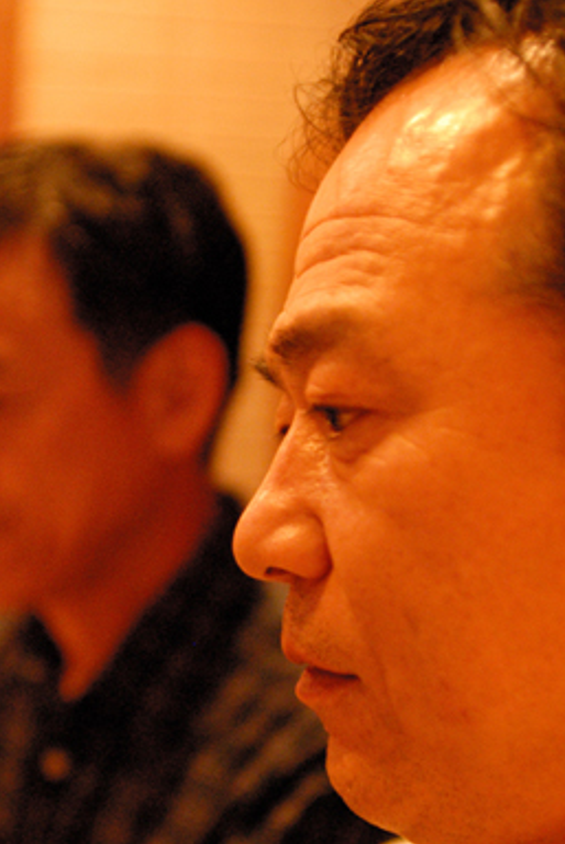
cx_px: 157
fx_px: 1643
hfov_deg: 19.4
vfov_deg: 28.5
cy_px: 591
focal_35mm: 70
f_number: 2
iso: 1600
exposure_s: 1/8
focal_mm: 28
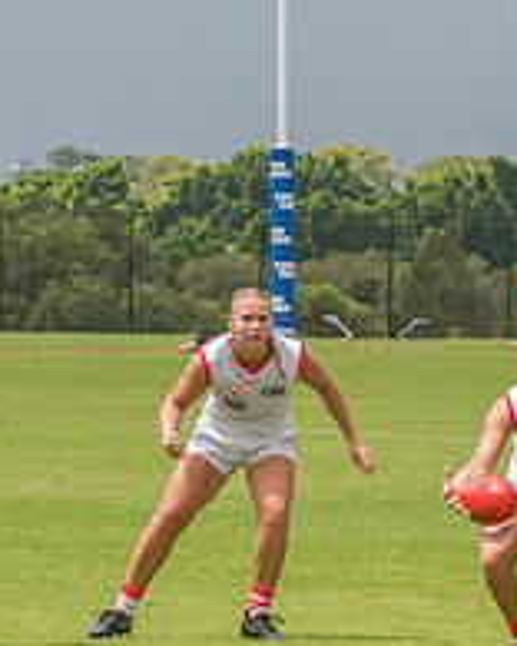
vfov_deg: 3.5
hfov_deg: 2.8
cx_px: 130
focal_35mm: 547
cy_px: 202
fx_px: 10462
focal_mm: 145
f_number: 11
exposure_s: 1/1250
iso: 800
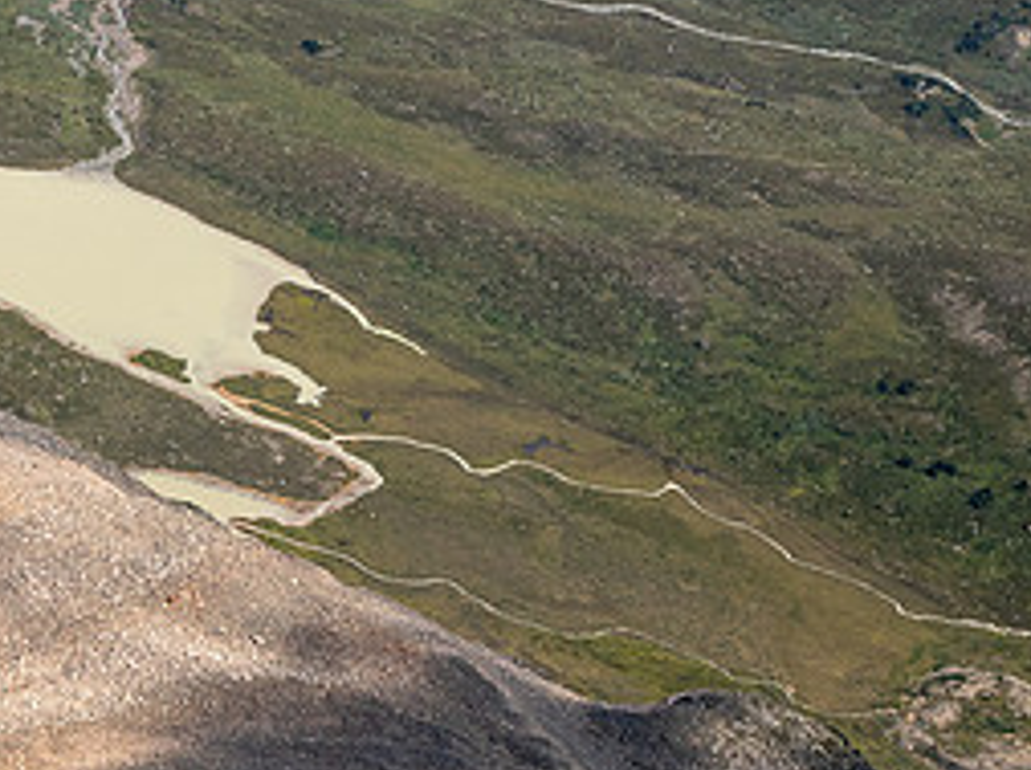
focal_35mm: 147
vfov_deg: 10.1
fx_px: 4372
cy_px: 340
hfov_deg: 13.3
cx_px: 65
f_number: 8
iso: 200
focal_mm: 32
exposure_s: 1/320
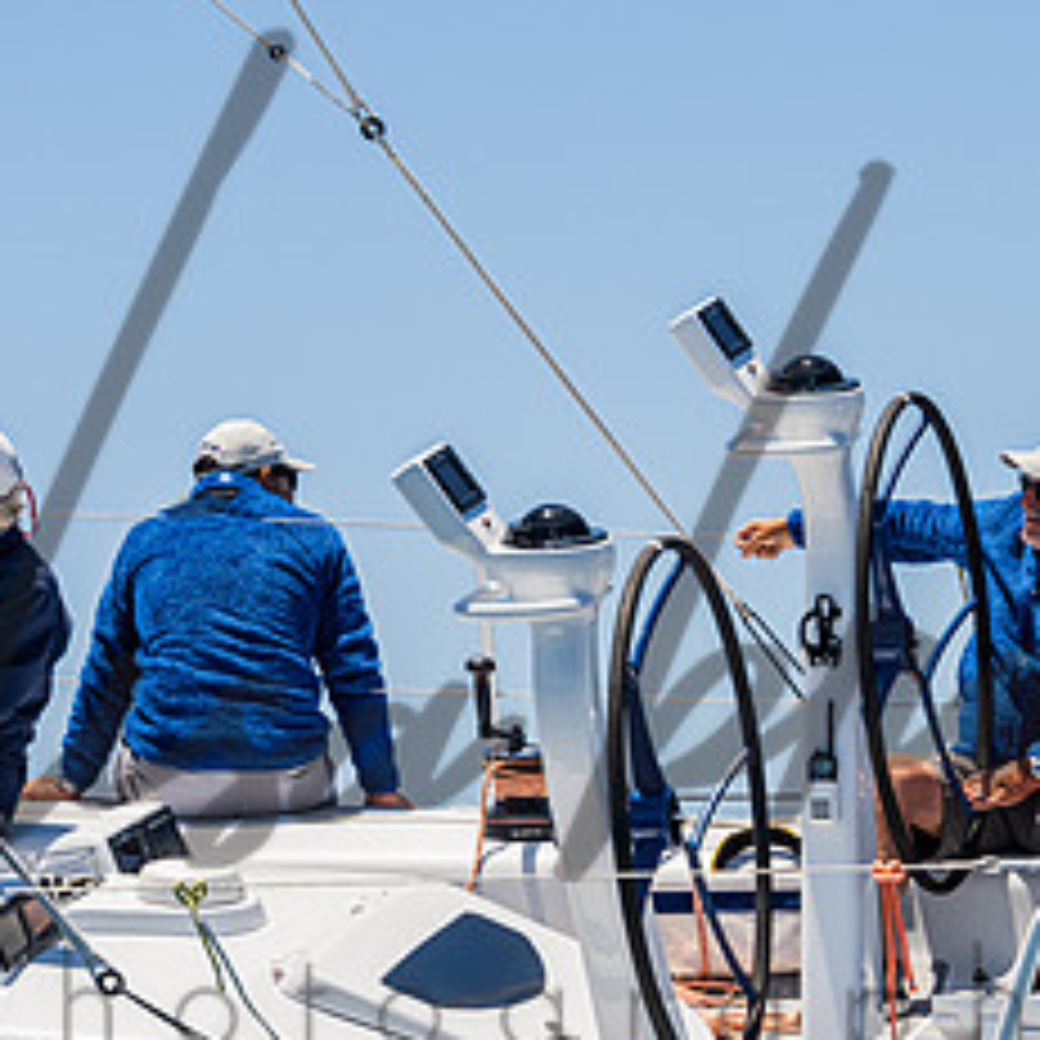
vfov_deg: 7.8
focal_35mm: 224
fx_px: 7614
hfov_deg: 7.8
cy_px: 673
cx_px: 936
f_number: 8
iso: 500
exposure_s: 1/2000
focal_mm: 105
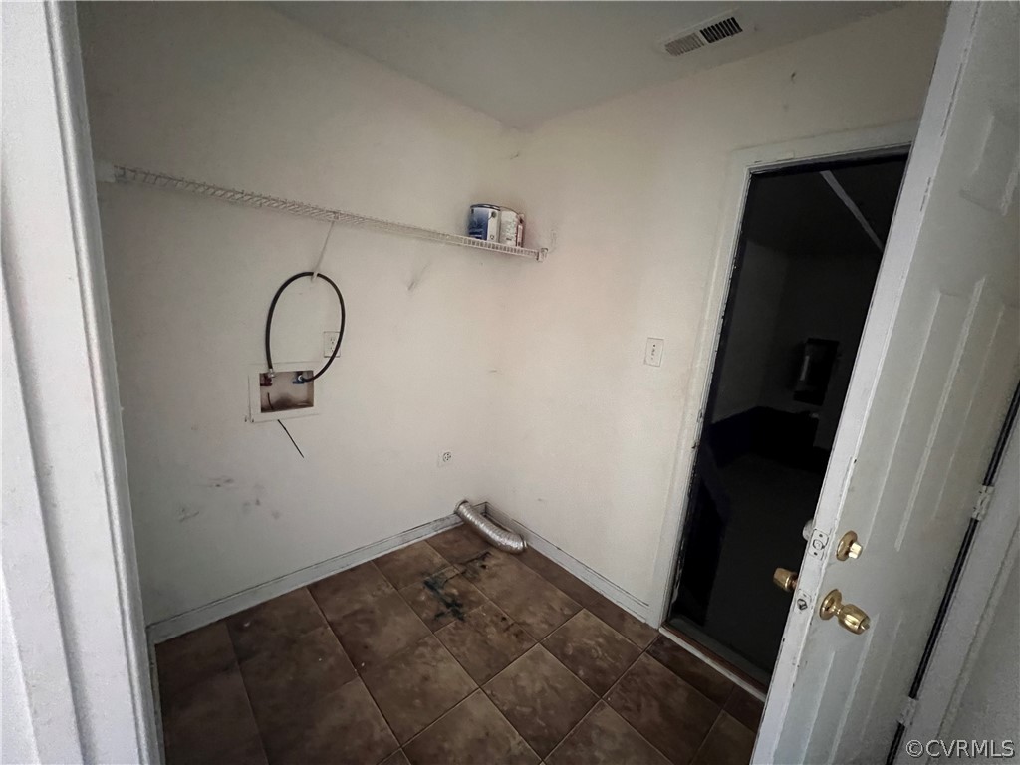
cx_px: 510
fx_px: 383
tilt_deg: -12.2
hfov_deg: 106.2
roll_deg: -4.8
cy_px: 382
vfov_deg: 89.9
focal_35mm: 13
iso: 1000
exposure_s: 1/41
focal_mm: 1.57
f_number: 1.8
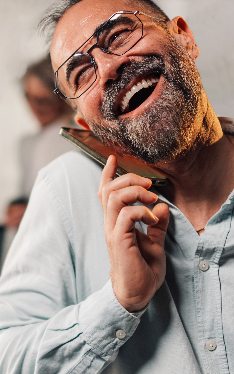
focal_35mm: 94
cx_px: 32
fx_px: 959
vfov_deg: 21.9
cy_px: 287
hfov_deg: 13.8
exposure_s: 1/400
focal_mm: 35
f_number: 1.4
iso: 160
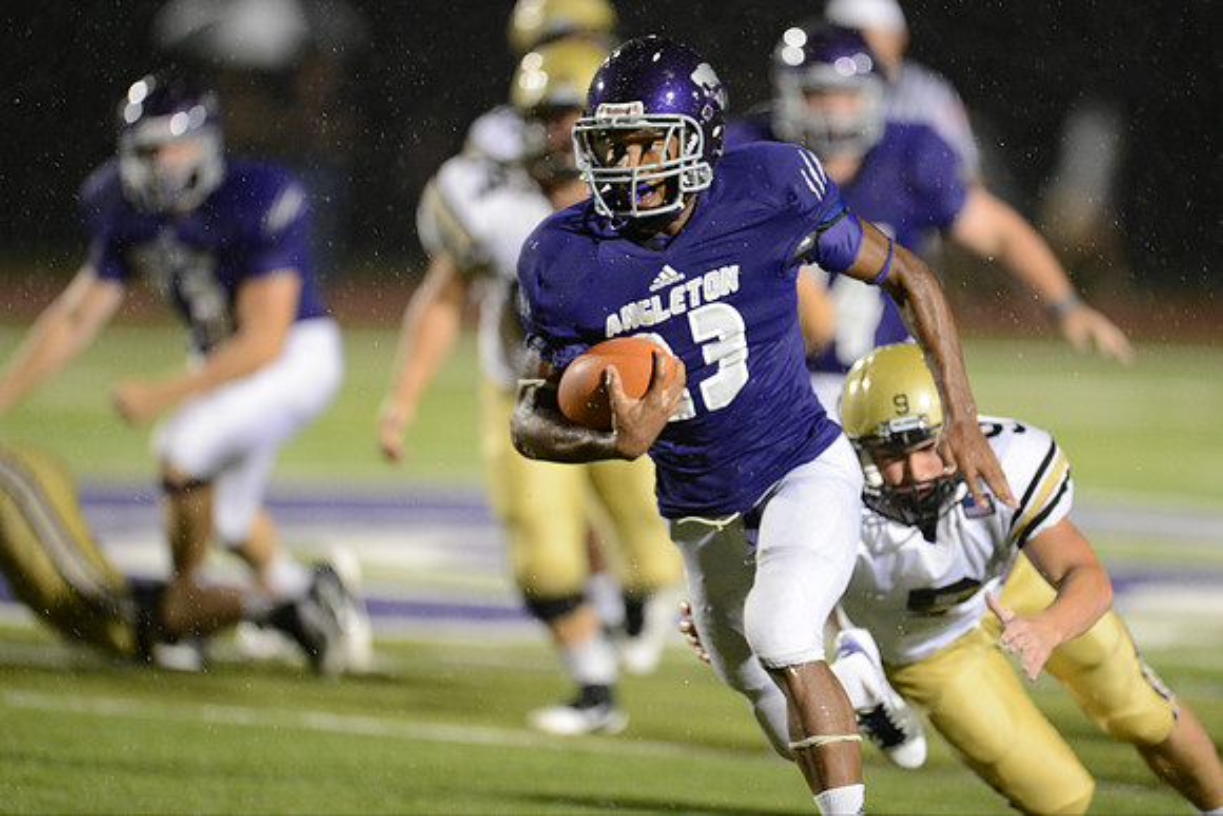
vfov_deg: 3.4
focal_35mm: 400
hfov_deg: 5.2
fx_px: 13591
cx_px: 612
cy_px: 408
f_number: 2.8
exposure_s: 1/1000
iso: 5000
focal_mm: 400
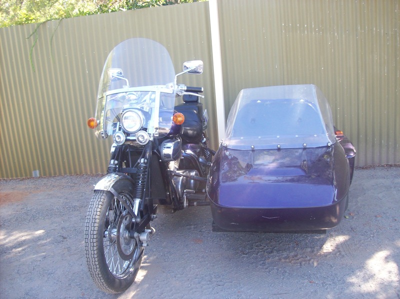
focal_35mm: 36
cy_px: 150
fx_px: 416
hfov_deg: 51.4
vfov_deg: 39.6
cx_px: 200
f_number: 2.7
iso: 80
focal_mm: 6
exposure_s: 1/76.8
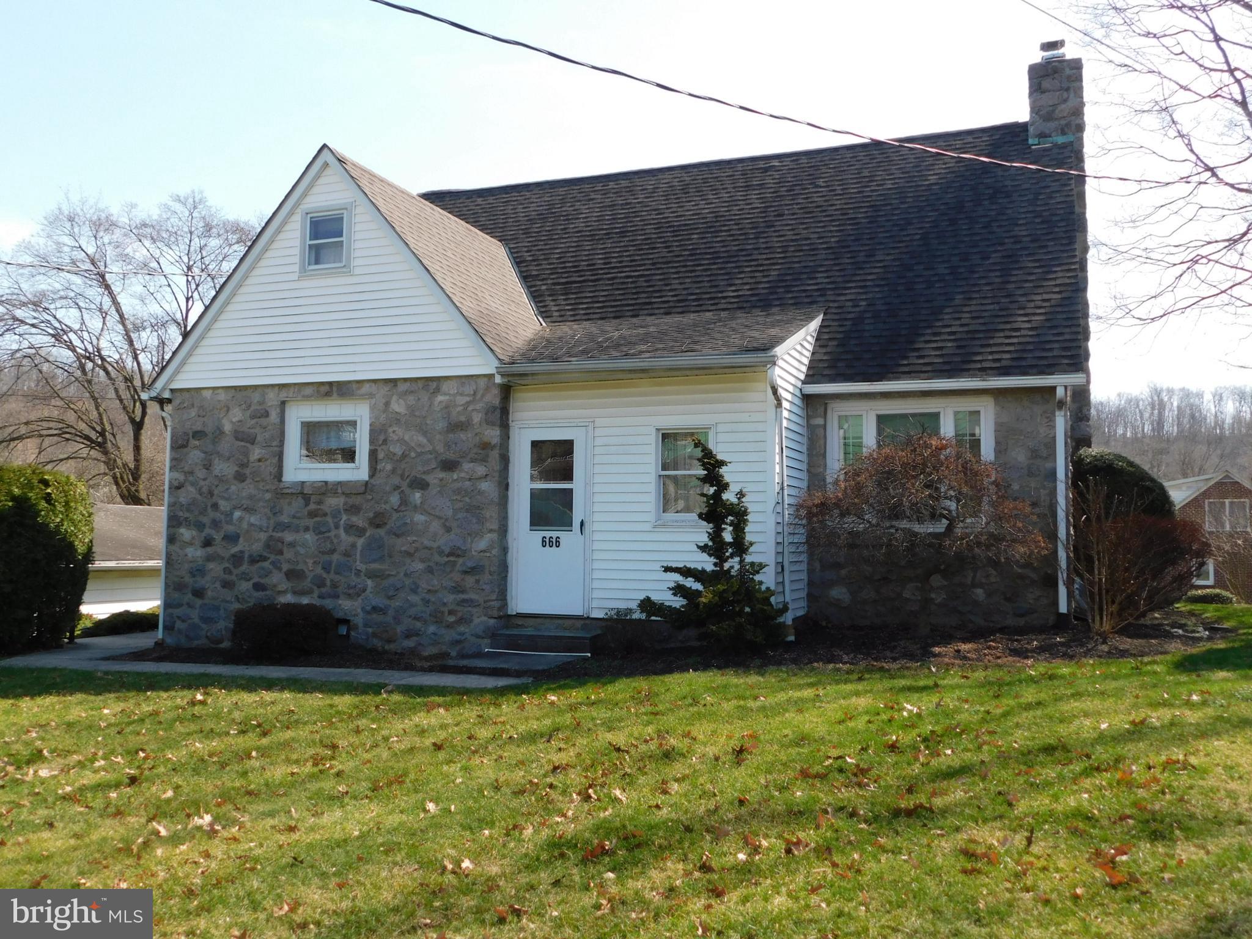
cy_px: 470
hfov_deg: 60.0
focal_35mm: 30
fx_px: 1085
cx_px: 626
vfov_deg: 46.8
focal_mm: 5.3
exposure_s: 1/640
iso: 125
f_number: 3.2
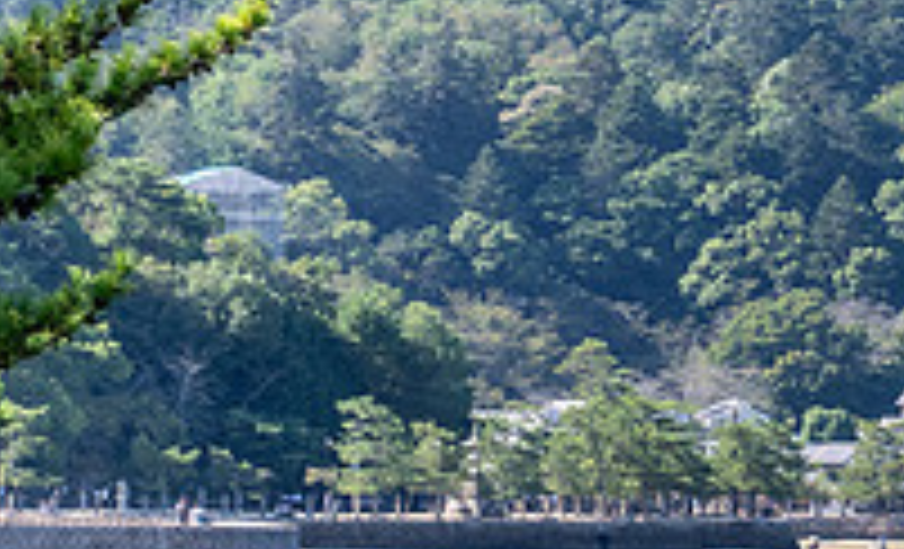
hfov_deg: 6.9
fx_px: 7307
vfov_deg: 4.3
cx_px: 1547
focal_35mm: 299
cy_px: 396
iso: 560
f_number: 8
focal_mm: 61
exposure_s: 1/500
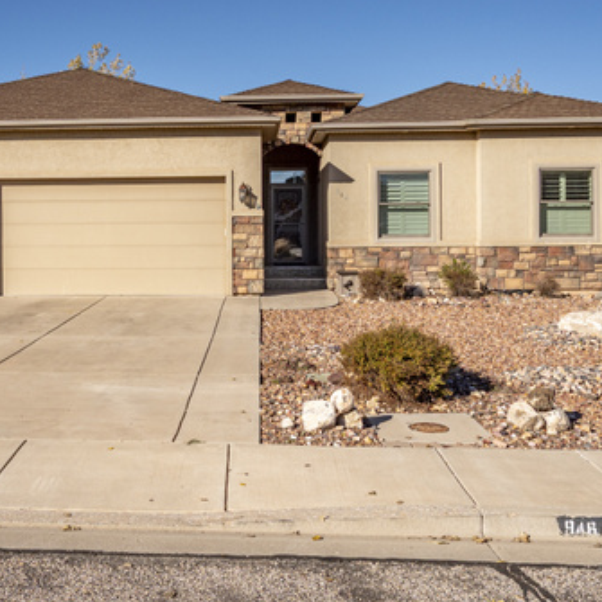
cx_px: 207
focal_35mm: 39
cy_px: 237
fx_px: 767
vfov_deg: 42.6
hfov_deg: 42.3
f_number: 10
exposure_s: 1/1000
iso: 320
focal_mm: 24
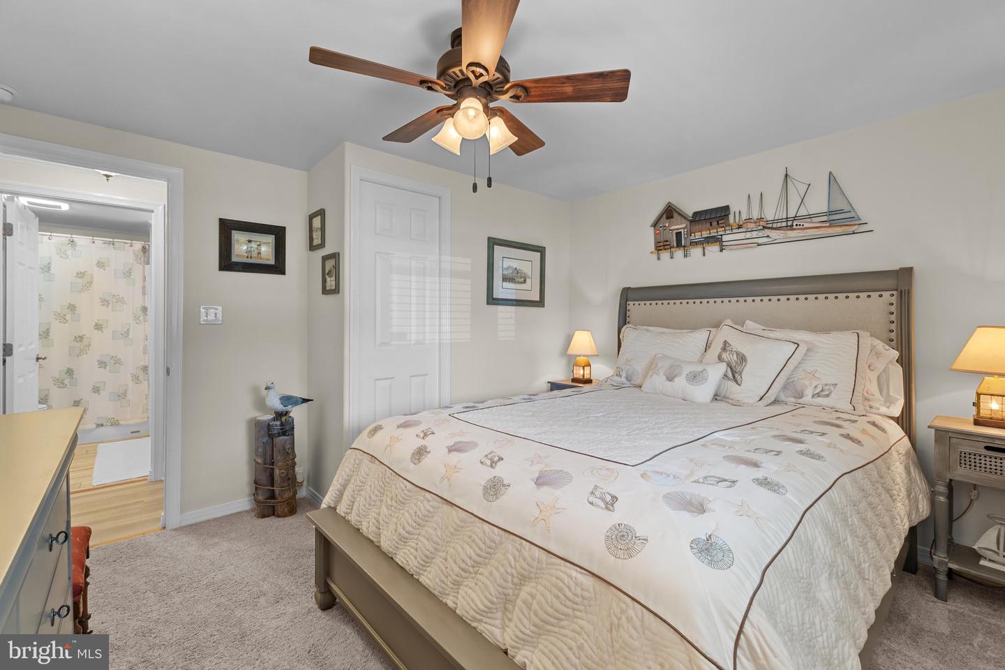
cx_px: 502
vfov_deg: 77.3
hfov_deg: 100.4
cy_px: 335
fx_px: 419
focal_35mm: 15
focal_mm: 10
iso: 200
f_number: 7.1
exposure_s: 1
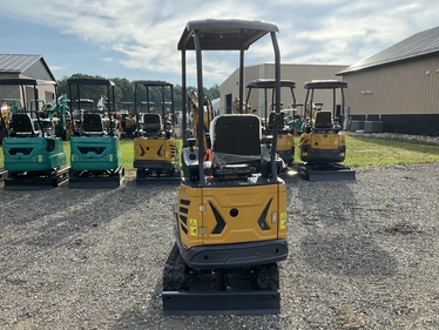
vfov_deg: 45.5
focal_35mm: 31
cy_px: 173
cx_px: 222
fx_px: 393
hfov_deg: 58.3
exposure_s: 1/997
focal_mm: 3
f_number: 1.8
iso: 25
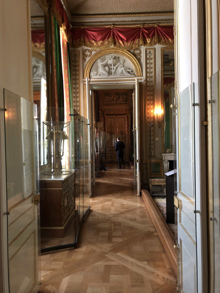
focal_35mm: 28
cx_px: 110
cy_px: 146
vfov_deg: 63.4
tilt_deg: -0.8
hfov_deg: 49.7
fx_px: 237
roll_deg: +1.7
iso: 100
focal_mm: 4
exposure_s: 1/5
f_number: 1.8
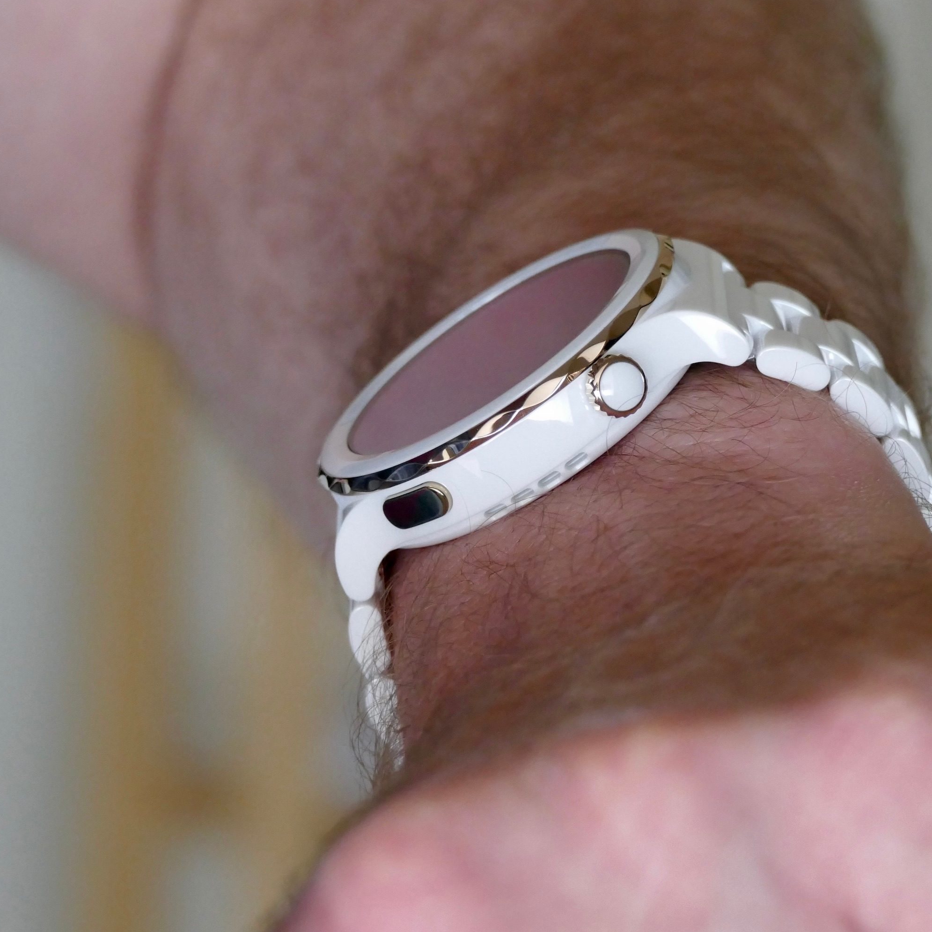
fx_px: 6397
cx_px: 564
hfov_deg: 8.3
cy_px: 465
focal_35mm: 210
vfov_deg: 8.3
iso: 1600
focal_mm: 59.97
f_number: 4.5
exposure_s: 1/100
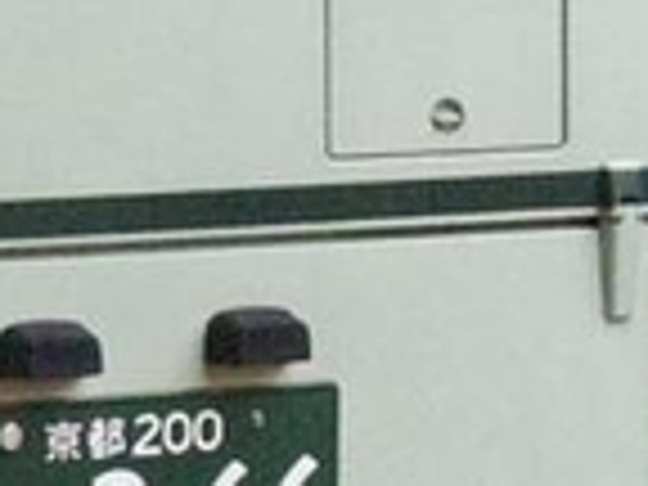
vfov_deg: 7.6
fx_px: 3650
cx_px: -486
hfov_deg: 9.7
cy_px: 0
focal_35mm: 195
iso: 400
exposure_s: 1/80
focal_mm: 5.8
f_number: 4.3
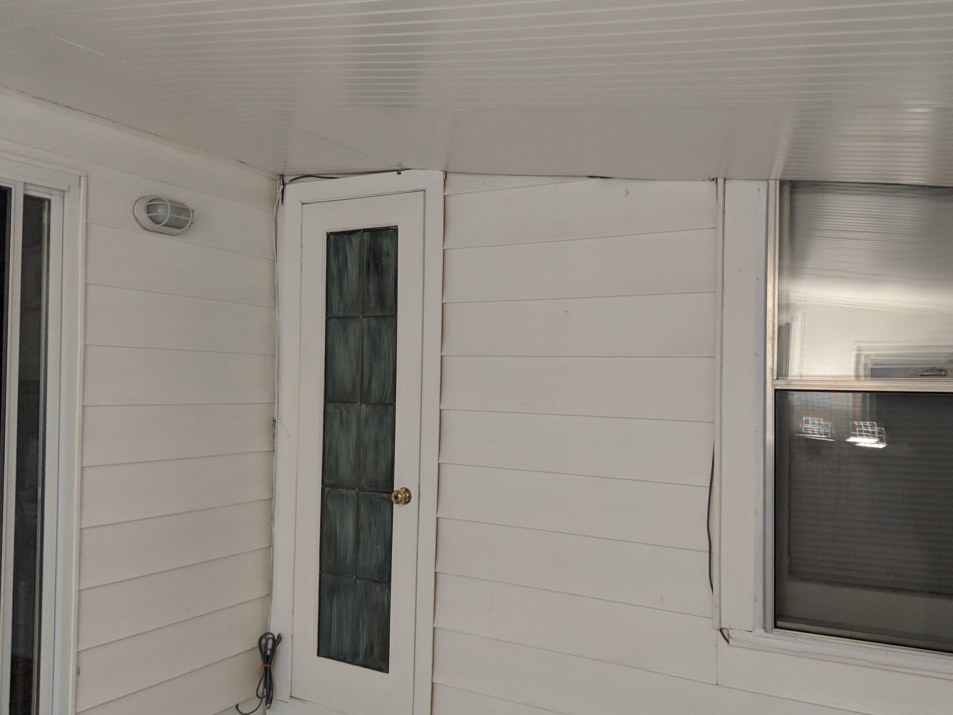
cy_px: 373
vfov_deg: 48.2
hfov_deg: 61.6
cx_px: 499
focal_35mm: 29
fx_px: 799
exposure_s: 1/124
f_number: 1.8
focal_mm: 4.44
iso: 175
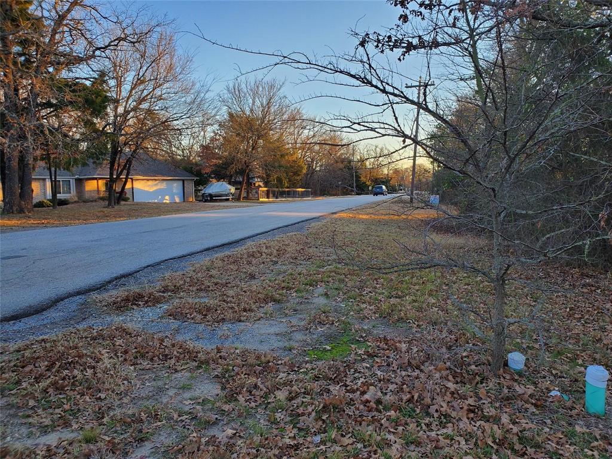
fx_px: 460
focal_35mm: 26
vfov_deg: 53.1
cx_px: 306
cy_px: 230
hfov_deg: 67.3
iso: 50
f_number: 2.4
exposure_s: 1/169
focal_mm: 4.3
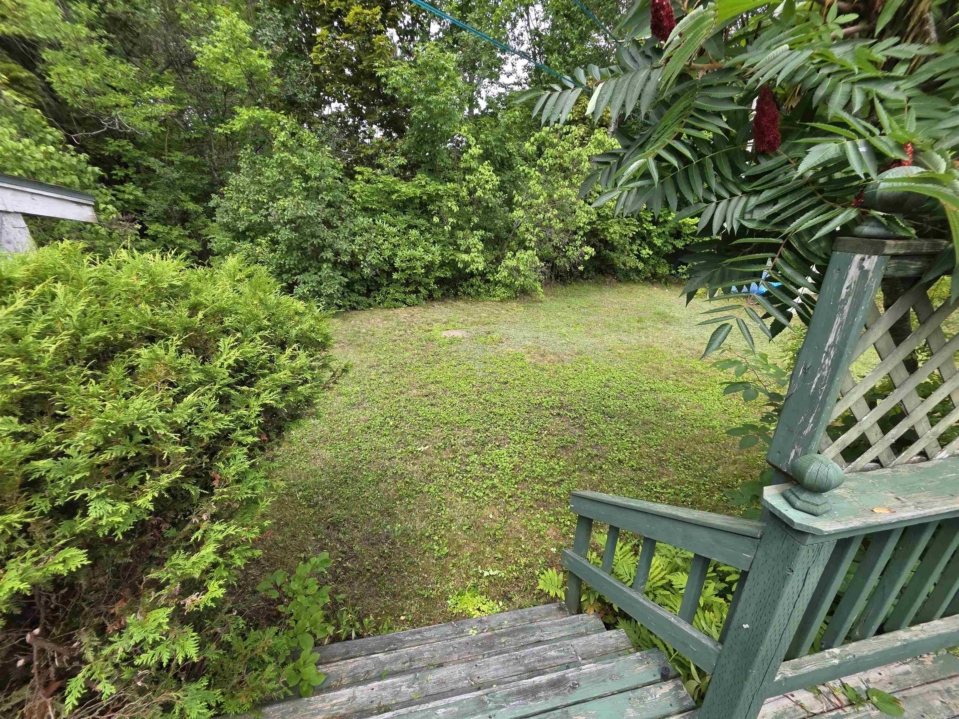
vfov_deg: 89.9
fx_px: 360
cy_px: 360
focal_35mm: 13
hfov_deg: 106.2
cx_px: 480
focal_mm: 2.2
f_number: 1.9
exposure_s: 1/490
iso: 40
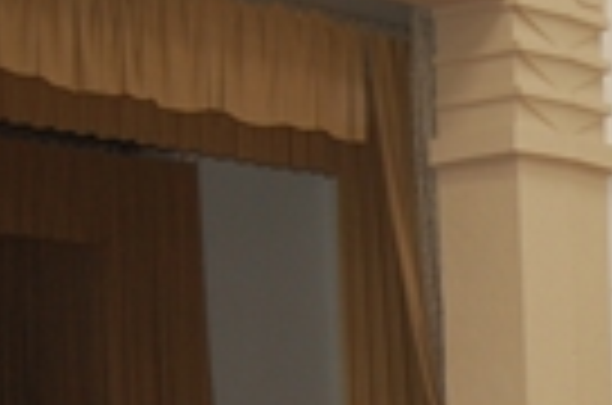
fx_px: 2151
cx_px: 868
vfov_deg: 10.2
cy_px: 724
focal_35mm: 127
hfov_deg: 15.2
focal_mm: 23
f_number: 3.8
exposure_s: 1/60
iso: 400
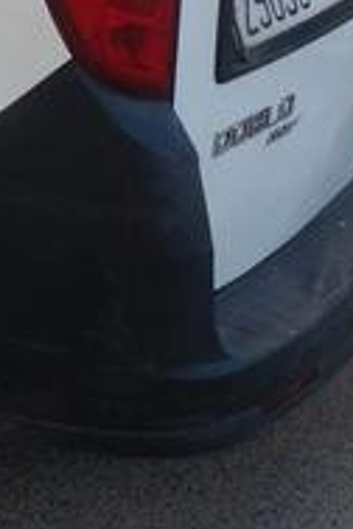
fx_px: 1427
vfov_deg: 20.0
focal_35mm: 97
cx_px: -445
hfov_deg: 11.9
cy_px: -60
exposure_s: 1/375
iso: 40
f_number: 1.9
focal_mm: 3.6
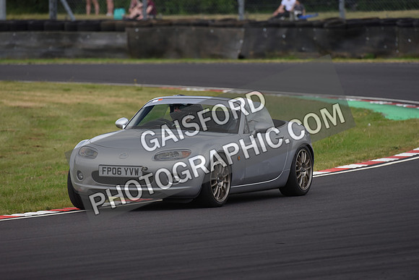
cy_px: 140
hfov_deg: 5.2
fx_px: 4656
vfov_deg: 3.4
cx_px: 210
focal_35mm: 400
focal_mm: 400
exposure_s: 1/1000
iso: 1000
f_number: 5.6
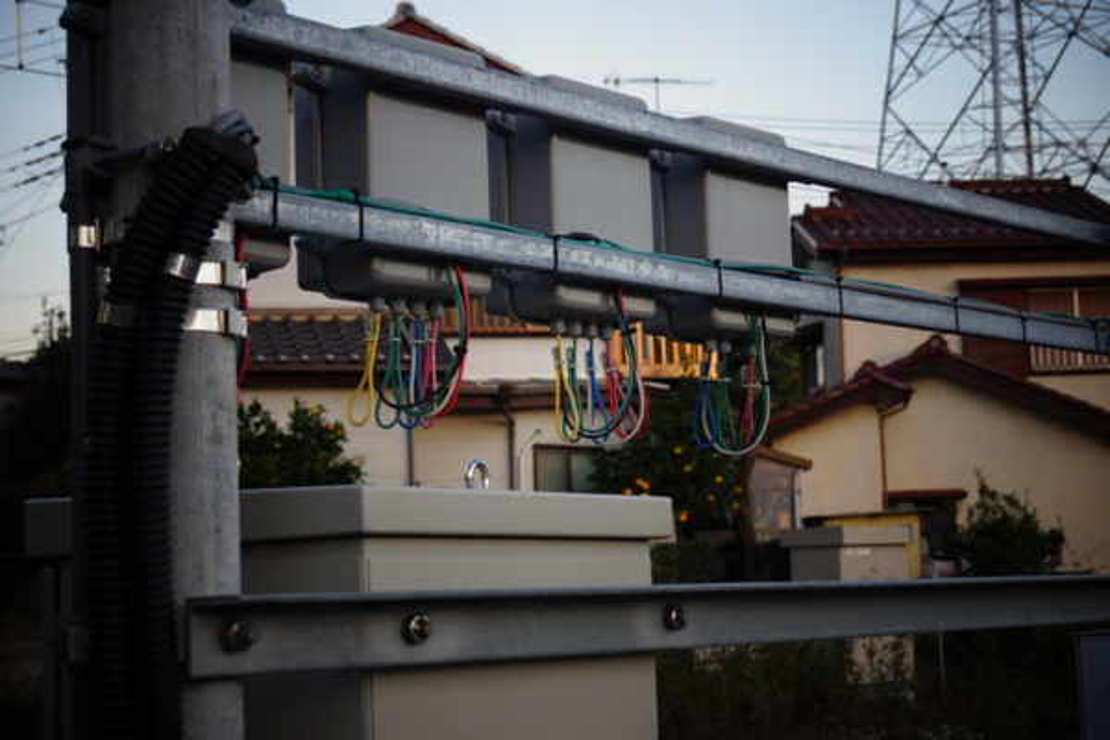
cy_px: 370
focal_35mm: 68
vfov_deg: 20.2
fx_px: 2081
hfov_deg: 29.9
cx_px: 555
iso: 125
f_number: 5.6
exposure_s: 1/80
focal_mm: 45
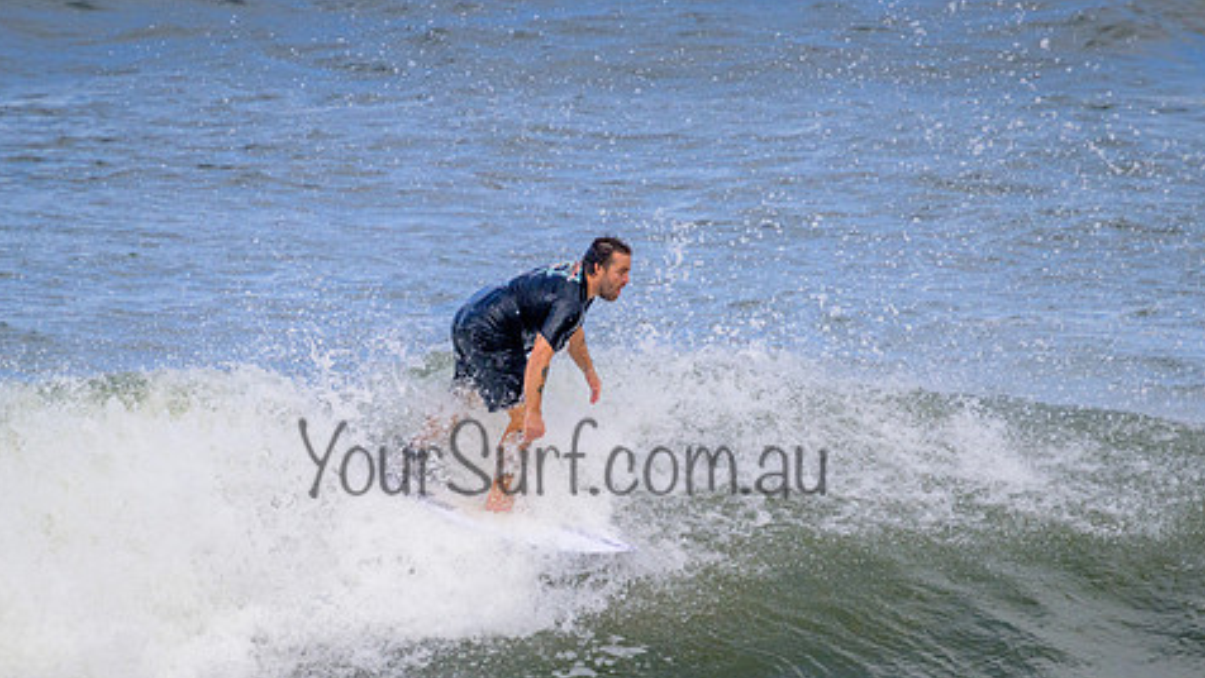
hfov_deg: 2.1
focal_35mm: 1021
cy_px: 436
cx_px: 559
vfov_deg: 1.2
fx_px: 32630
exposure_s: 1/2000
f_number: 11
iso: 720
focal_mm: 800
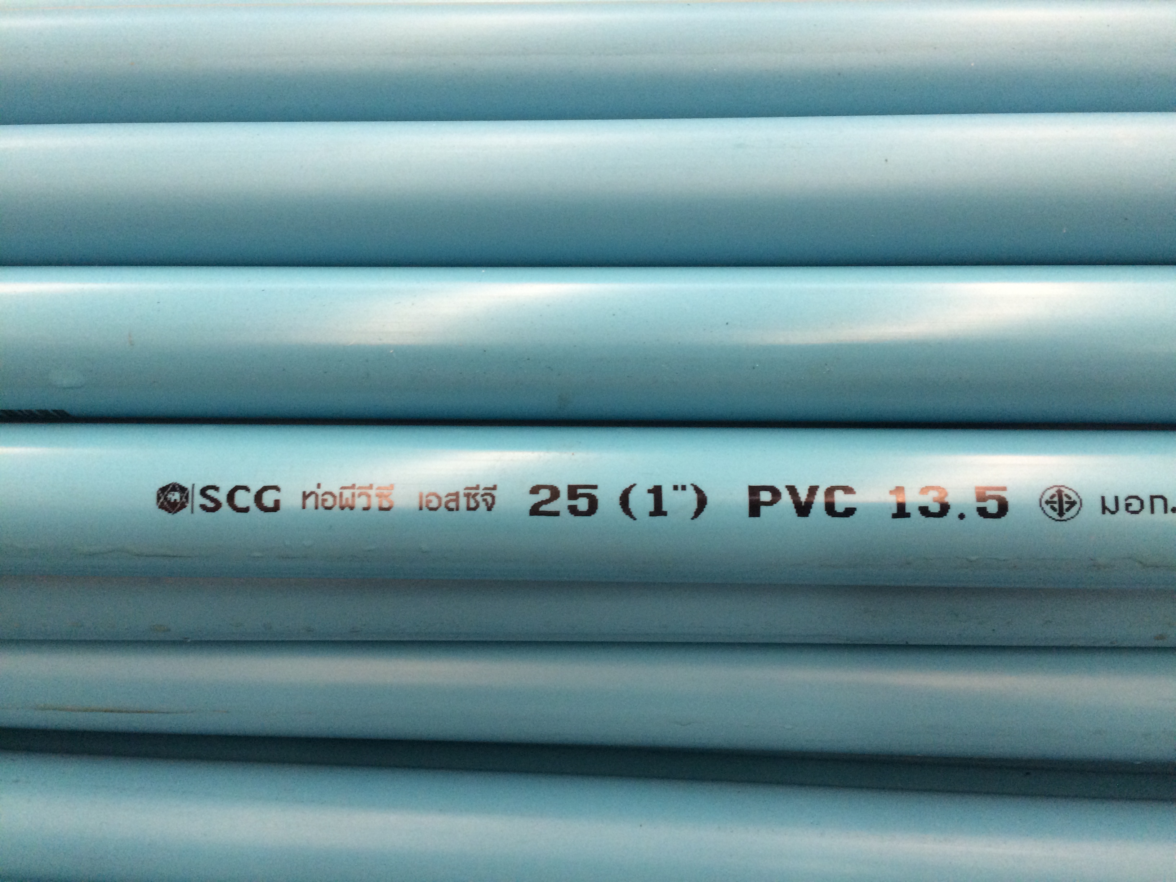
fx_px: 985
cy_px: 441
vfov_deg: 48.2
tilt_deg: -47.6
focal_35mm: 29
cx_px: 588
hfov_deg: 61.7
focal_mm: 4.15
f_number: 2.2
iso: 200
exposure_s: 1/33
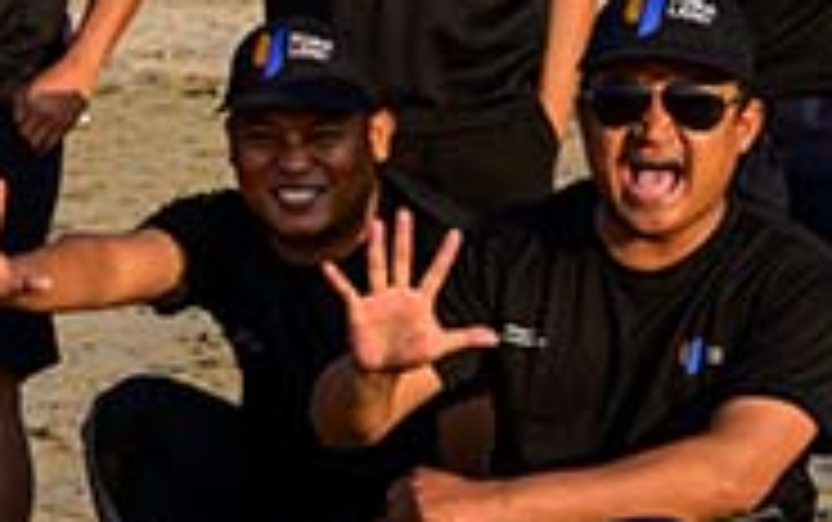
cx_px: -908
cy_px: 158
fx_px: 5152
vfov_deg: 5.8
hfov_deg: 8.7
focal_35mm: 227
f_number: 9
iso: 320
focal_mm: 43
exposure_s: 1/320
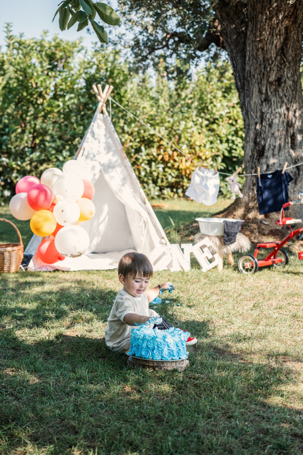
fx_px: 884
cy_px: 228
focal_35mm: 70
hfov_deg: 19.5
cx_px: 152
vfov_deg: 28.8
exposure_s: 1/800
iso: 400
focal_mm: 70
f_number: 4
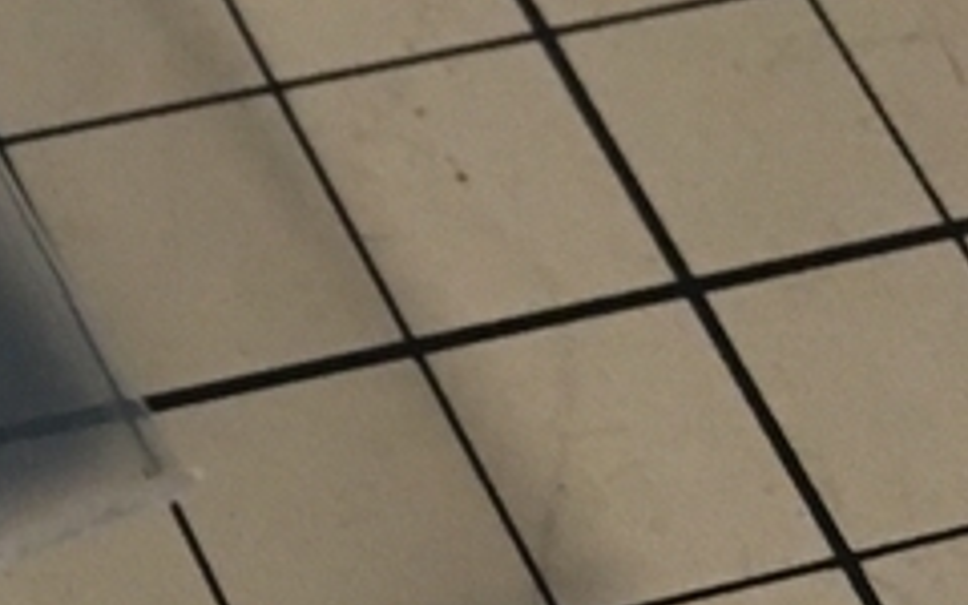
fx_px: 3456
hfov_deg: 13.4
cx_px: -1033
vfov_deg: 10.0
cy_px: 472
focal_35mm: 131
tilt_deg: -61.1
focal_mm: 4.15
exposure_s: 1/30
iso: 125
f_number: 2.2
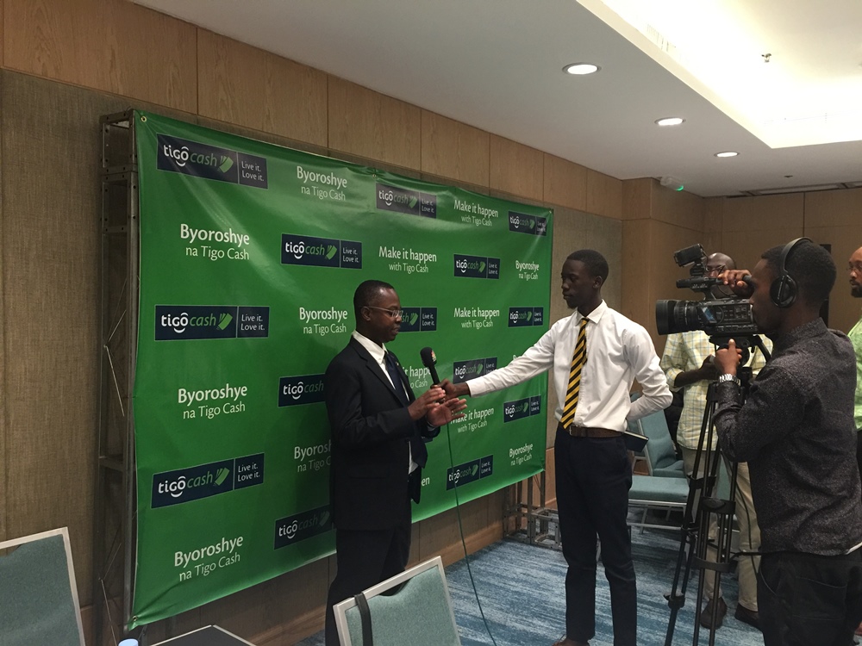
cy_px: 323
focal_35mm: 29
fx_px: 722
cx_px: 431
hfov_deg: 61.7
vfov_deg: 48.2
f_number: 2.2
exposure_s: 1/17
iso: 125
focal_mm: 4.15
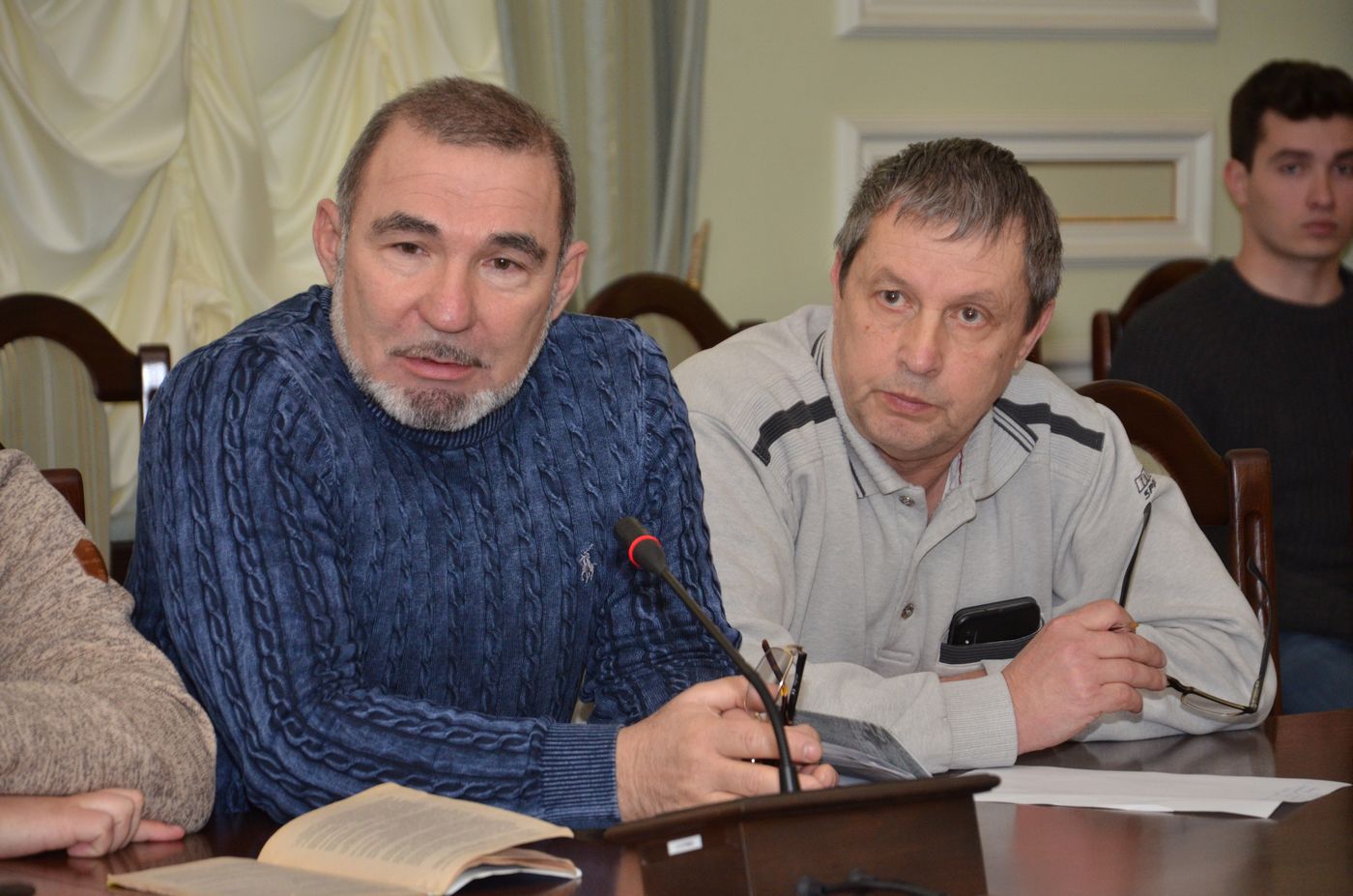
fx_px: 5907
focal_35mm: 158
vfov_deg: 8.7
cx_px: 676
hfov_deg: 13.1
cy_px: 448
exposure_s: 1/200
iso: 800
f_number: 5.6
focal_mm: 105
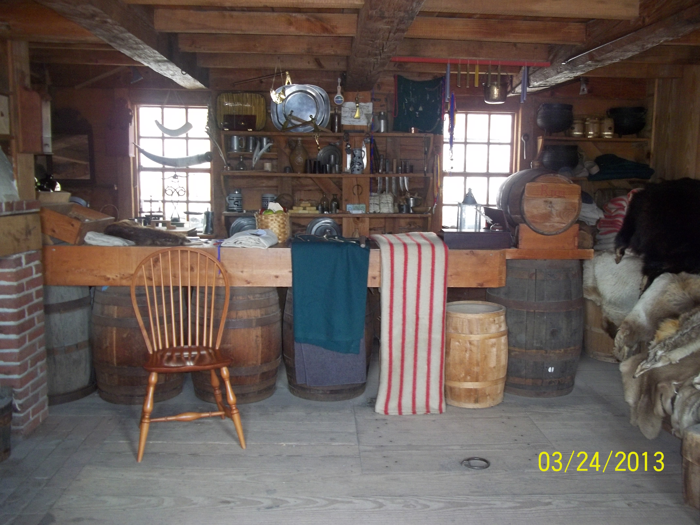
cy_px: 262
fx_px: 647
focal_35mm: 32
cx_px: 350
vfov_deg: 44.2
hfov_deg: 56.8
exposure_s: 1/30
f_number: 2.9
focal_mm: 5.7
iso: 160
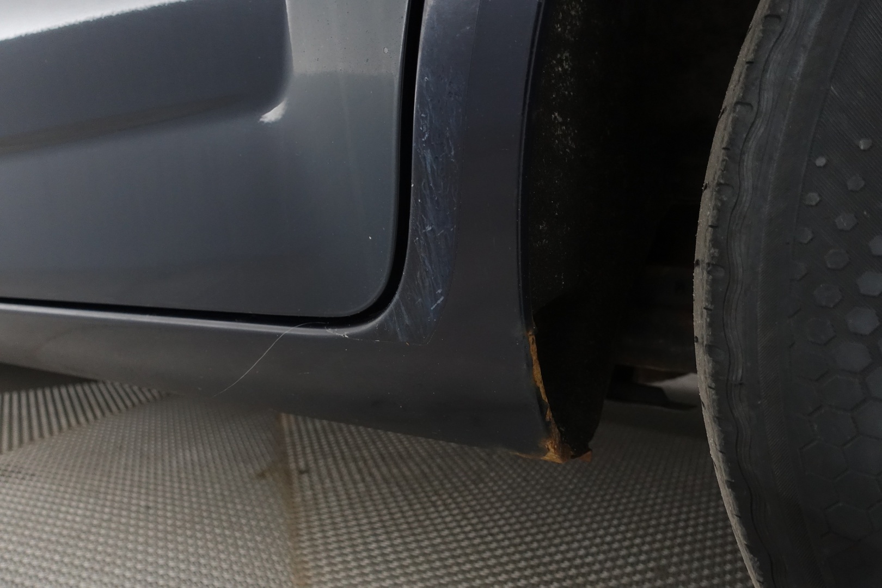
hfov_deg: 73.7
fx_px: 588
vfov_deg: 53.1
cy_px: 294
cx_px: 441
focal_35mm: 24
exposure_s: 1/50
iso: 1000
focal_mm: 8.8
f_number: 2.5
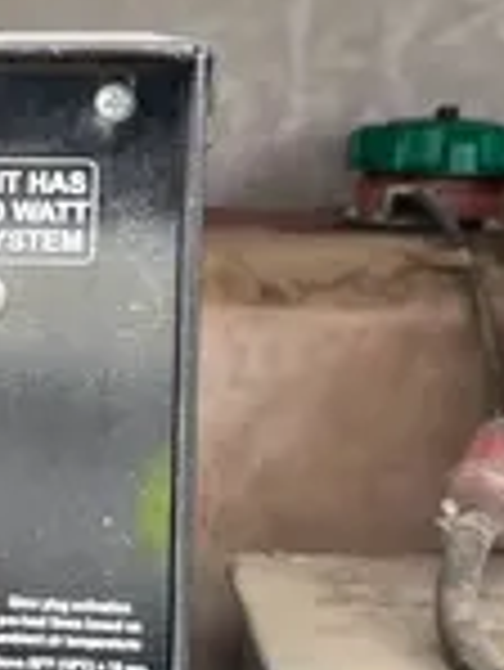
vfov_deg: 20.4
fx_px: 1861
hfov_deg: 14.3
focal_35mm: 96
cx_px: -284
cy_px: 326
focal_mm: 5.1
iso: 32
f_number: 1.6
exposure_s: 1/122
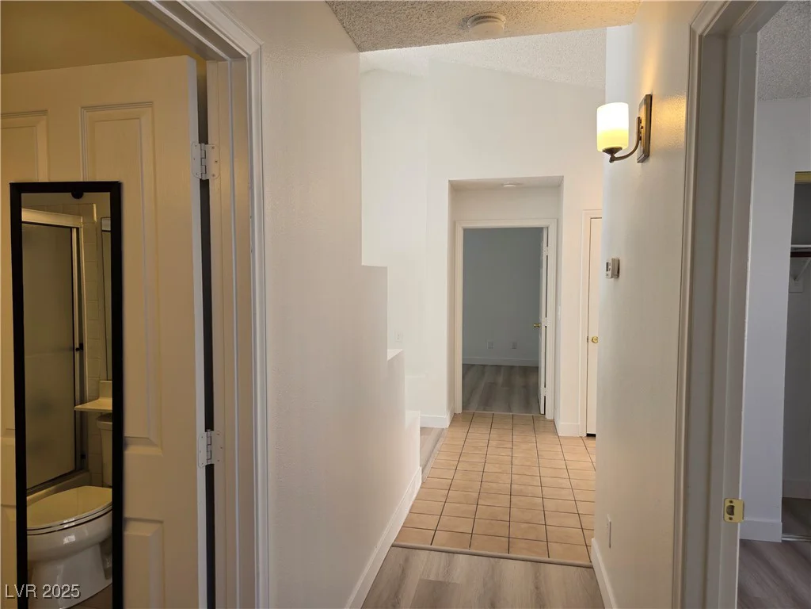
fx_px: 539
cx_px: 406
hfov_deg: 73.9
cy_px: 304
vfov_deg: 58.9
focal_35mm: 23
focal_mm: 5.4
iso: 25
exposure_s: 1/120
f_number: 1.8
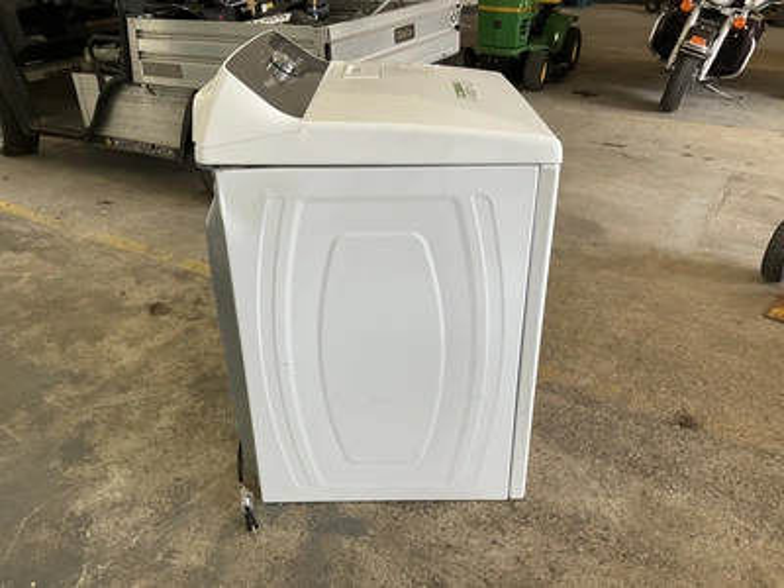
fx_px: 657
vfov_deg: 48.2
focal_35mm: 29
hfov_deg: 61.7
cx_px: 392
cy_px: 294
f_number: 1.8
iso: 40
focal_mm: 3
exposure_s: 1/60
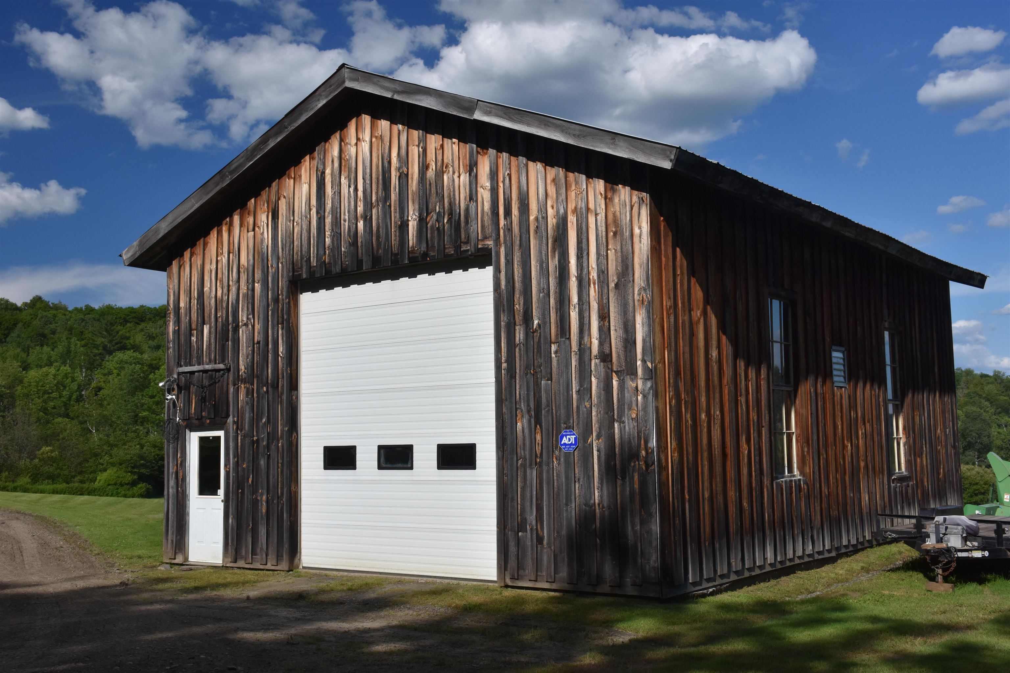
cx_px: 505
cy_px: 336
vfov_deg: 34.2
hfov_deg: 49.6
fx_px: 1094
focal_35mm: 39
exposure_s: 1/500
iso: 320
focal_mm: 26
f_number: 8
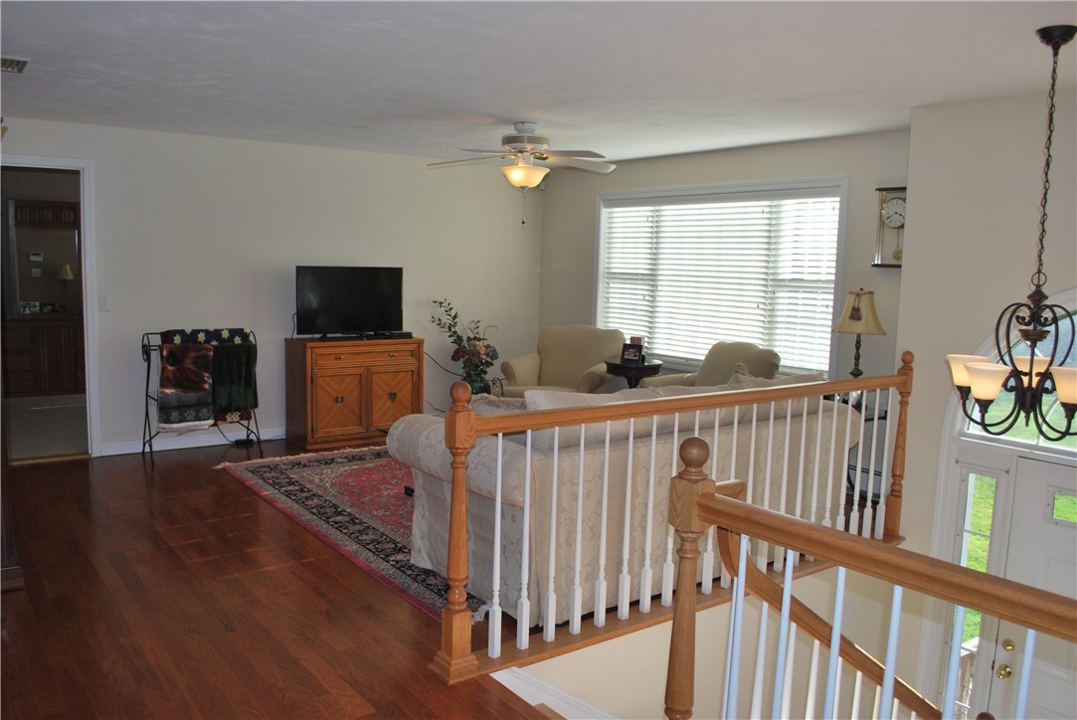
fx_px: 808
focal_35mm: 27
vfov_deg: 48.0
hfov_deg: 67.3
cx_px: 538
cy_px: 360
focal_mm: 18
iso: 100
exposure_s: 1/200
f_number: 4
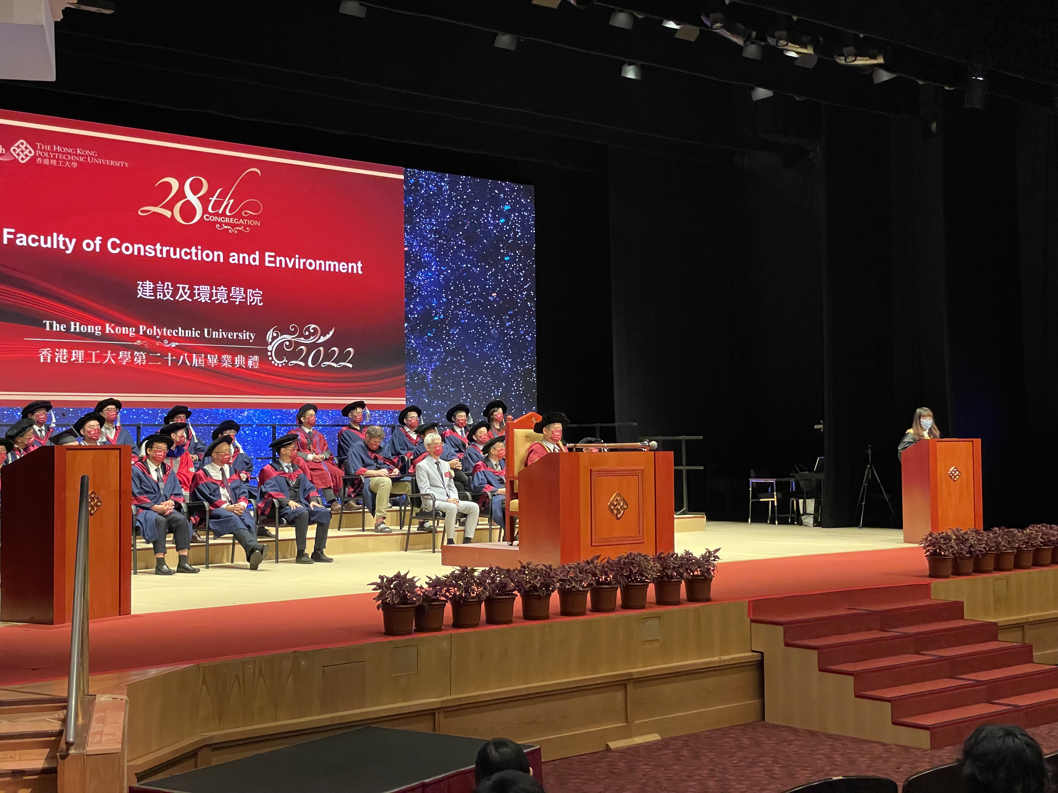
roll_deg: +0.7
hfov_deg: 36.8
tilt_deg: +2.3
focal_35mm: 52
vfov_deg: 28.0
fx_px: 1589
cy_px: 396
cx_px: 529
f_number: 2
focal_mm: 6
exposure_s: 1/48
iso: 800
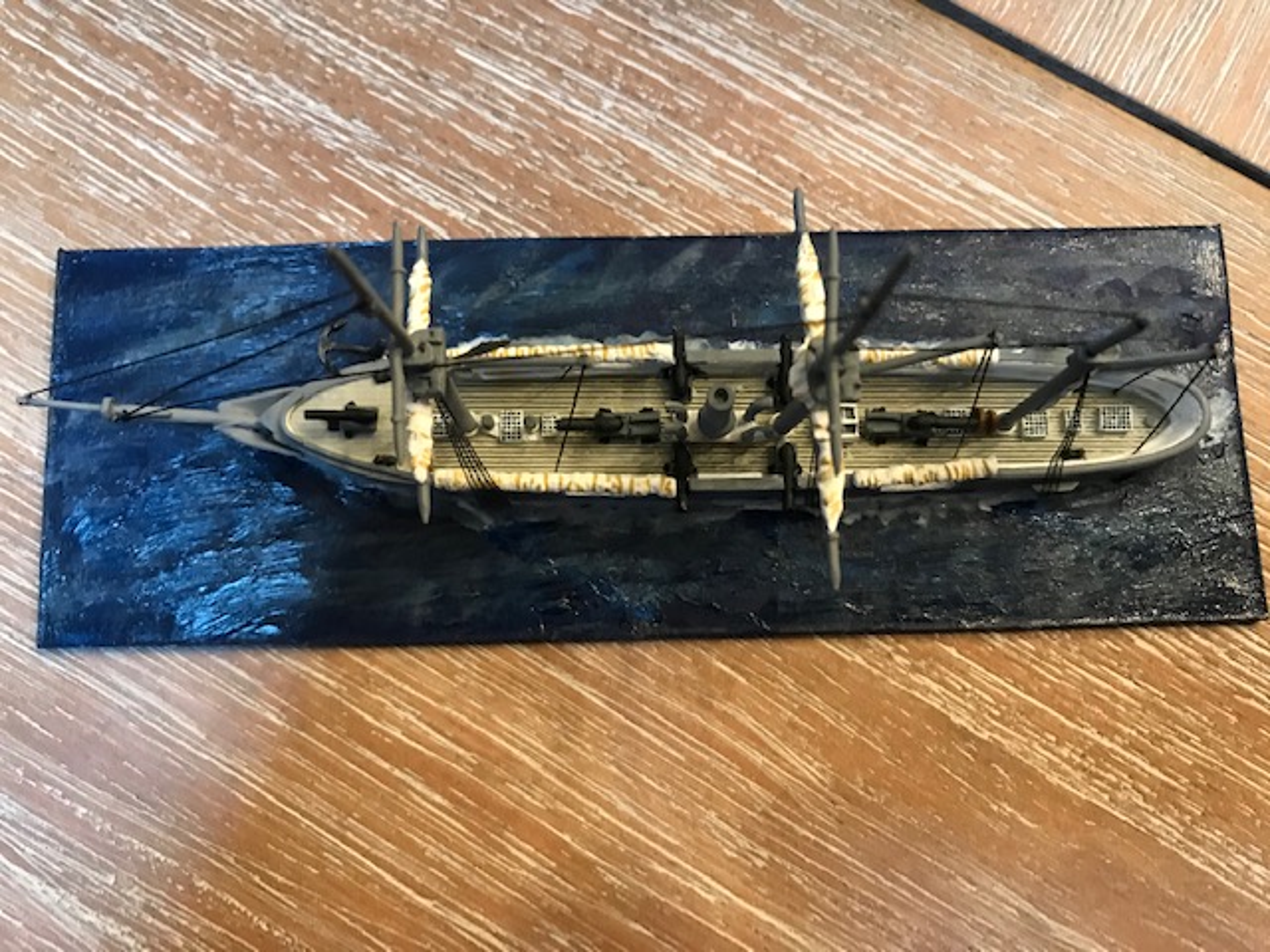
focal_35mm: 28
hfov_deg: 63.4
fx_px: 1027
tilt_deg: -81.1
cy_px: 476
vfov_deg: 49.7
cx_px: 635
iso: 64
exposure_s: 1/15
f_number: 1.8
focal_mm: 3.99
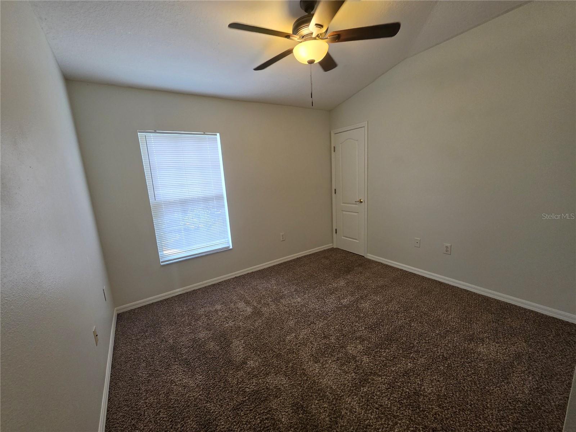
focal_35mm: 13
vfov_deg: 89.9
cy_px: 216
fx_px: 216
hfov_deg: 106.2
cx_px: 288
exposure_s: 1/120
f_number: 1.9
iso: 200
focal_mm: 2.2
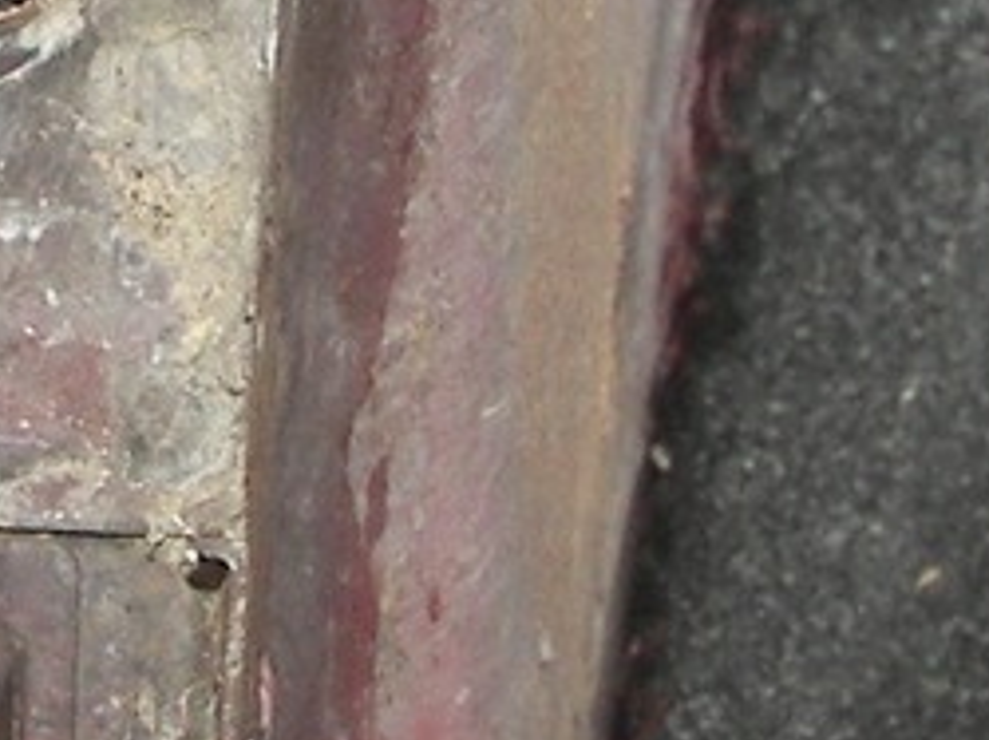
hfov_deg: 9.8
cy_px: 12
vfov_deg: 7.3
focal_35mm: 202
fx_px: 5766
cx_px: 273
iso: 100
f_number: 2.8
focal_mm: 6
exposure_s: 1/30
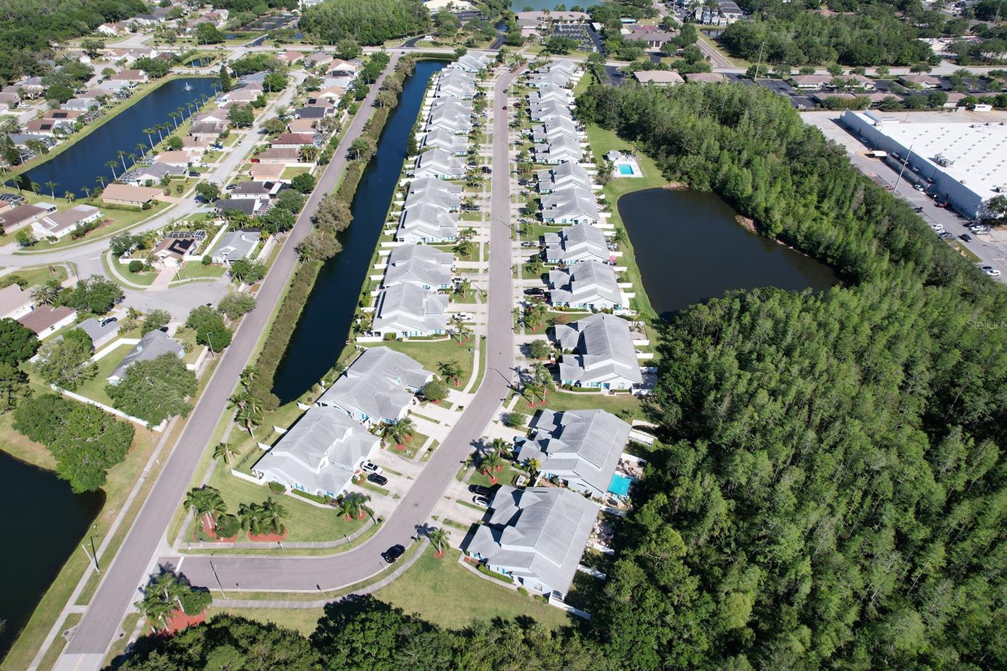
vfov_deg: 55.1
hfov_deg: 76.1
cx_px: 499
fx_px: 643
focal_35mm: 23
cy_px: 324
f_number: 2.8
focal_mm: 8.38
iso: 140
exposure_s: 1/2500
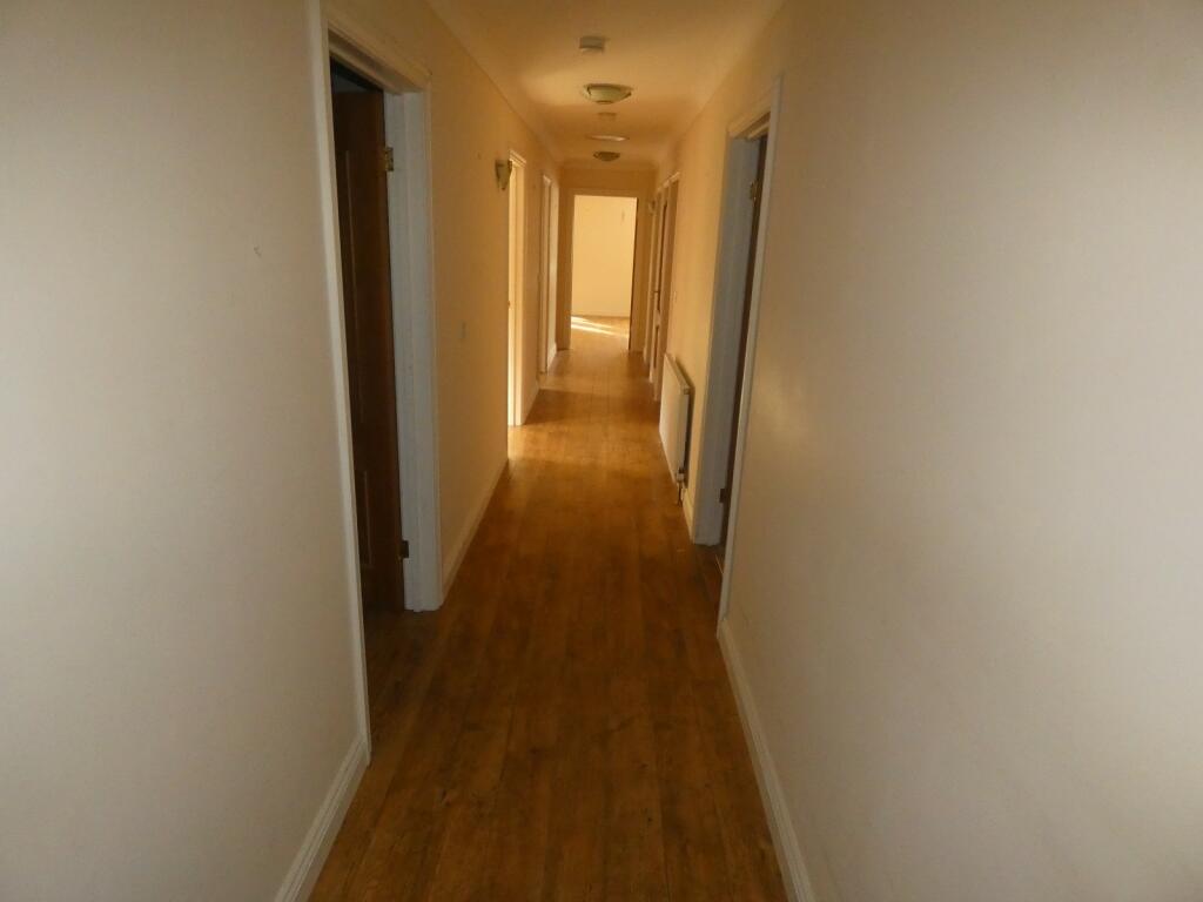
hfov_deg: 81.7
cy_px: 451
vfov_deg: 66.0
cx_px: 602
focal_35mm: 20
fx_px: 695
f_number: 2.8
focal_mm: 3.6
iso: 800
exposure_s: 1/60
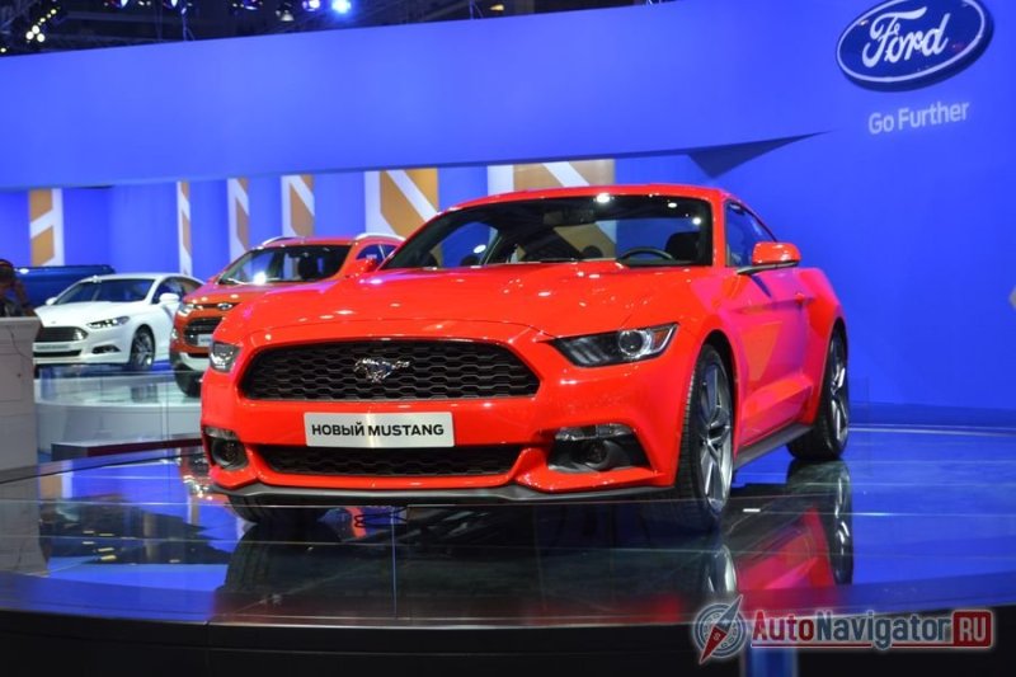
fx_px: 1608
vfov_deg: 23.8
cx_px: 508
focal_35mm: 57
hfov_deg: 35.1
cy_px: 338
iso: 400
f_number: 5
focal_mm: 38
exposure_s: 1/60
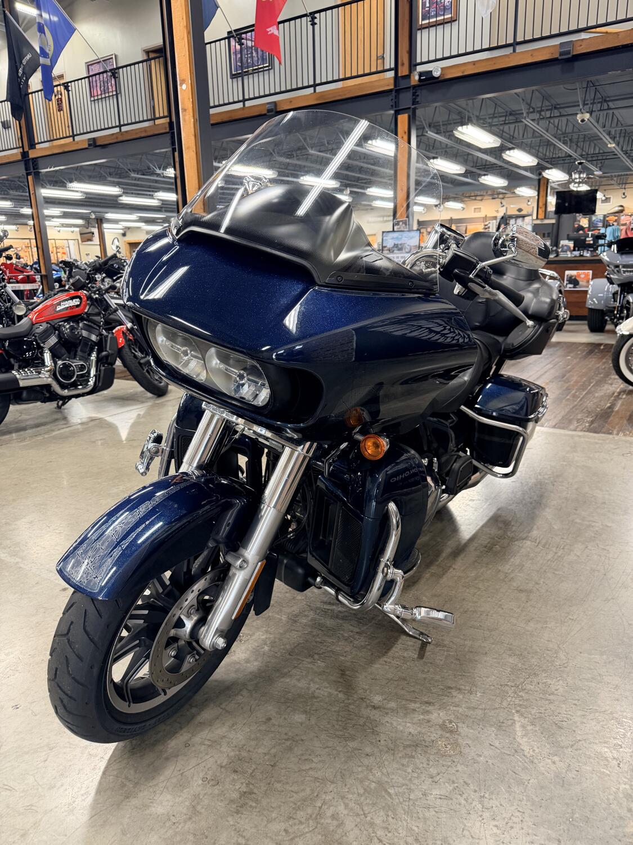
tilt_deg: -15.2
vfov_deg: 71.6
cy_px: 422
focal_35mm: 24
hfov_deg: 56.8
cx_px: 316
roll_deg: +1.1
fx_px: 585
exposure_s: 1/60
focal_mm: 6.76
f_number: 1.78
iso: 250
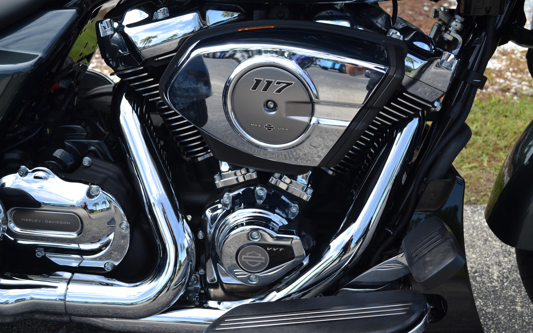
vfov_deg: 32.0
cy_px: 164
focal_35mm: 40
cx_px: 267
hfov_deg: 49.3
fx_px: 581
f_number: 6.3
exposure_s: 1/160
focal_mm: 26
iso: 100
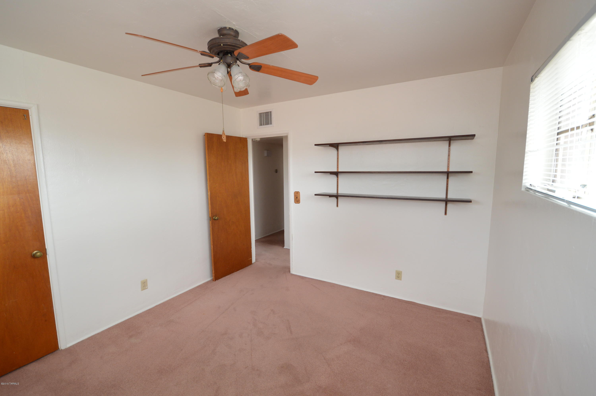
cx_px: 298
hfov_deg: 100.4
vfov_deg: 77.2
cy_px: 198
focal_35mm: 15
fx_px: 248
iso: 400
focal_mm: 10
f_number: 4.5
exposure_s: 1/80
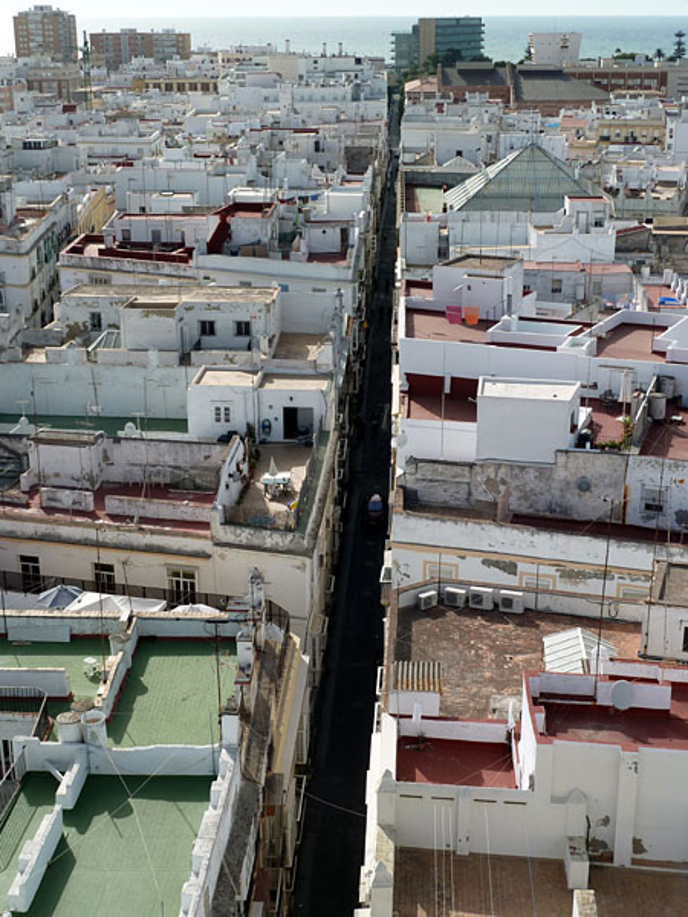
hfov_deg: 30.3
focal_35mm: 48
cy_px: 458
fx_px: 1272
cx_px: 344
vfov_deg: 39.7
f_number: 4.5
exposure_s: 1/400
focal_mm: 7.9
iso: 80
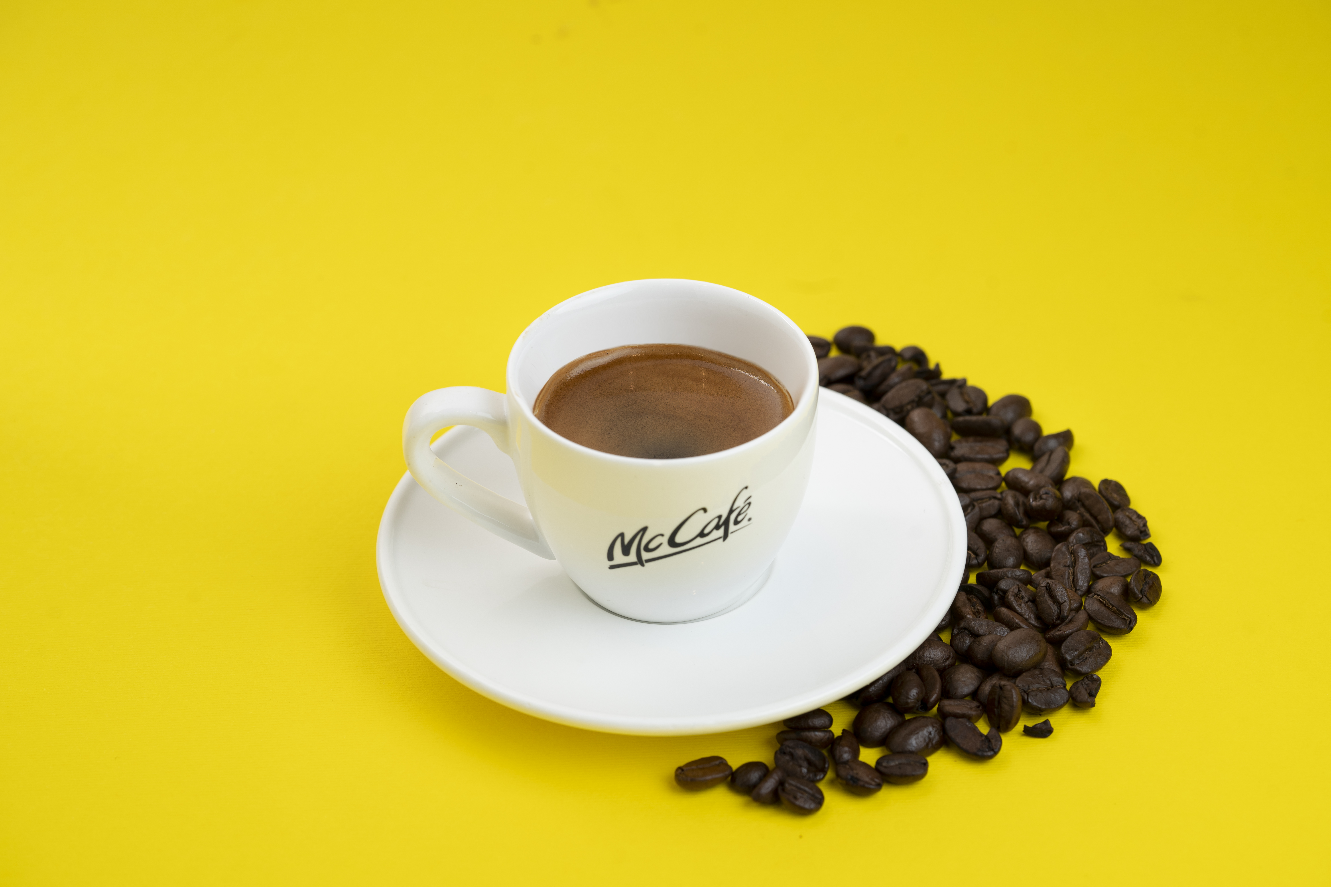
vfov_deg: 15.2
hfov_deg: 22.6
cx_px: 666
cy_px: 444
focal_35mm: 90
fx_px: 3327
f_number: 7.1
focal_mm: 90
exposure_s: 1/125
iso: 125
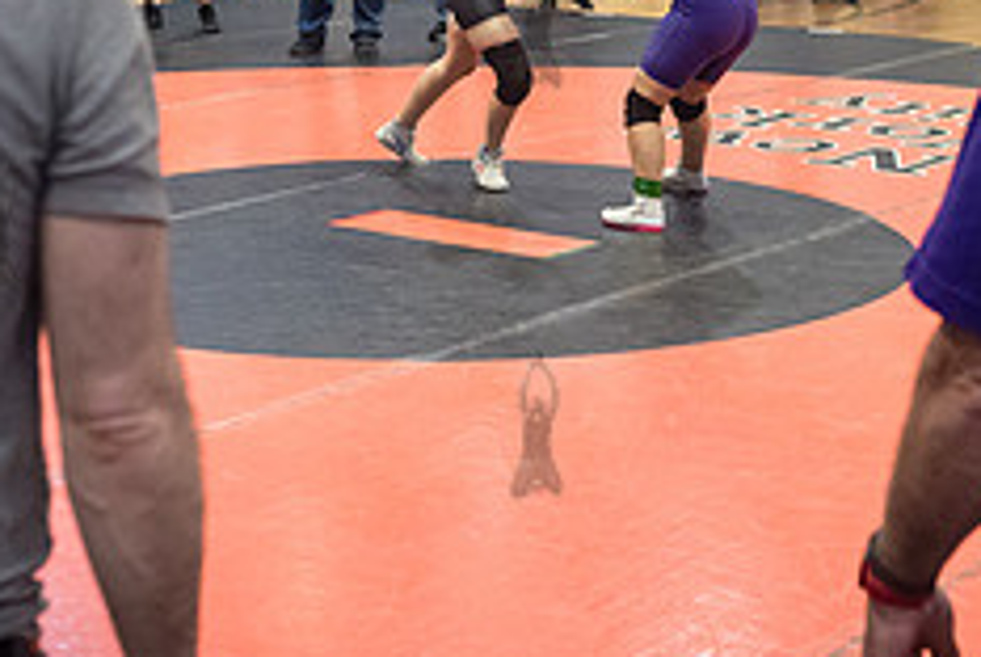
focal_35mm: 87
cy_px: 15
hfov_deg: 23.3
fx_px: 2374
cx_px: 535
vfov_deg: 15.5
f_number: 3.2
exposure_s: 1/400
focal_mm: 35
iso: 5000
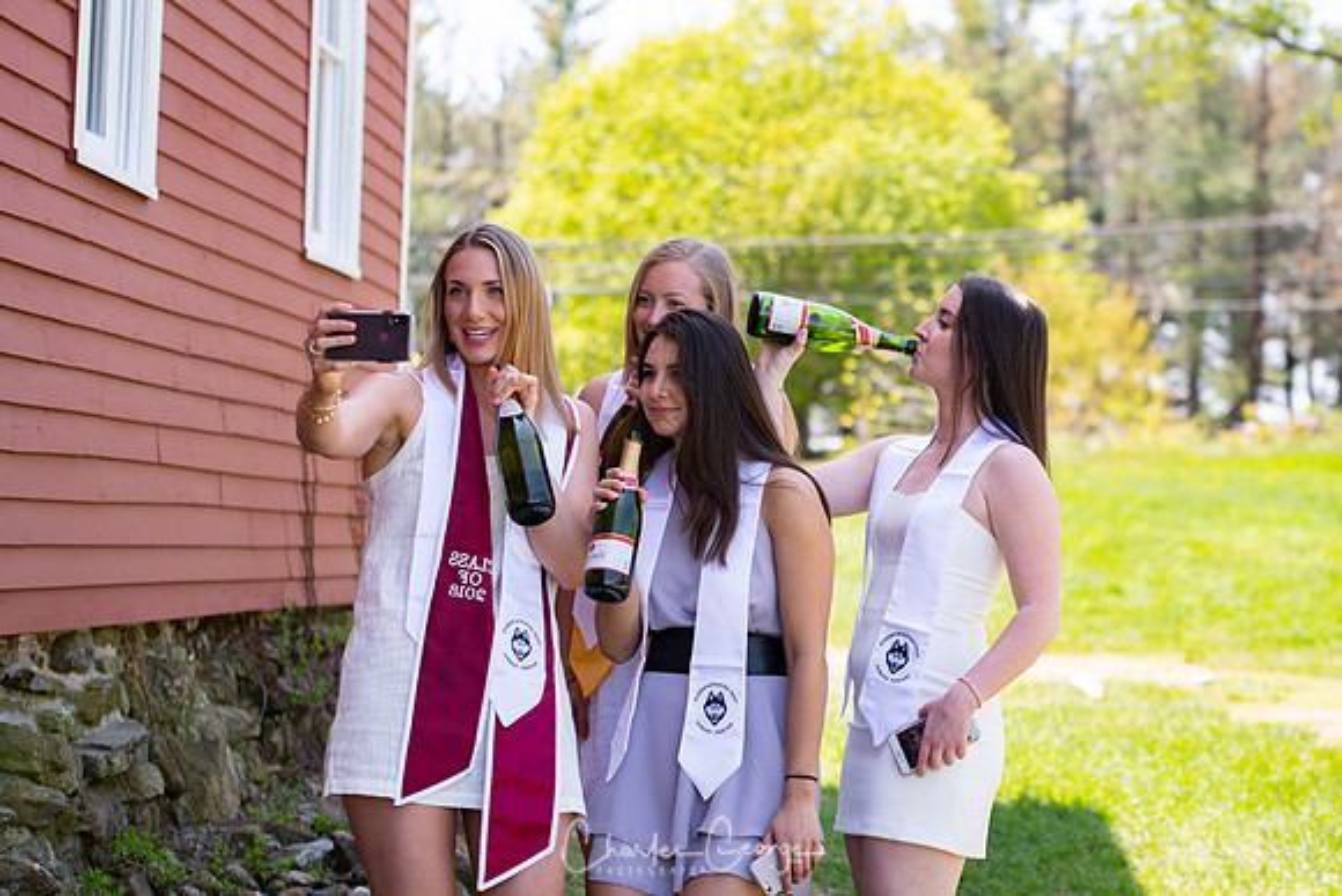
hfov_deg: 19.5
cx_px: 671
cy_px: 448
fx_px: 3915
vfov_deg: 13.0
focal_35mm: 105
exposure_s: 1/250
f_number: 2.8
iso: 100
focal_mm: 70
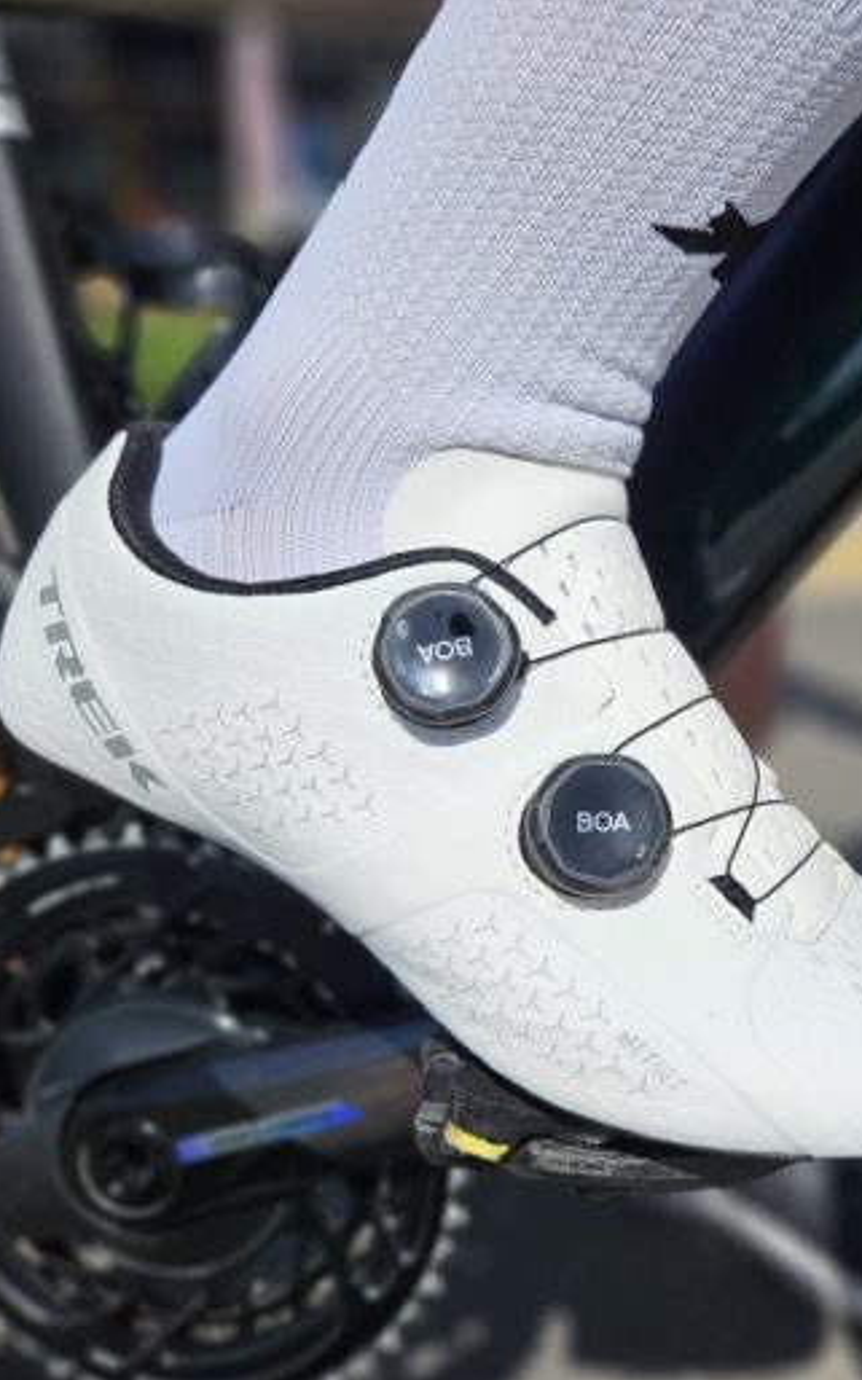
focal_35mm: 33
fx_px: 1241
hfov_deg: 36.4
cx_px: 741
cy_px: 695
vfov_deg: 58.2
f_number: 1.8
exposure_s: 1/3697
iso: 25
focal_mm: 5.4
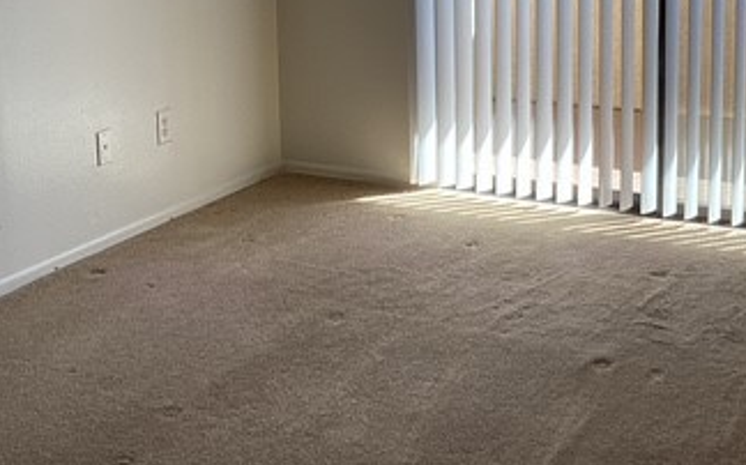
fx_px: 1321
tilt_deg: -6.9
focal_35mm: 65
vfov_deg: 19.4
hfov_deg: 31.4
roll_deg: +1.2
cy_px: 9
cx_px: 474
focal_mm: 3.3
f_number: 2.4
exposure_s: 1/120
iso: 25
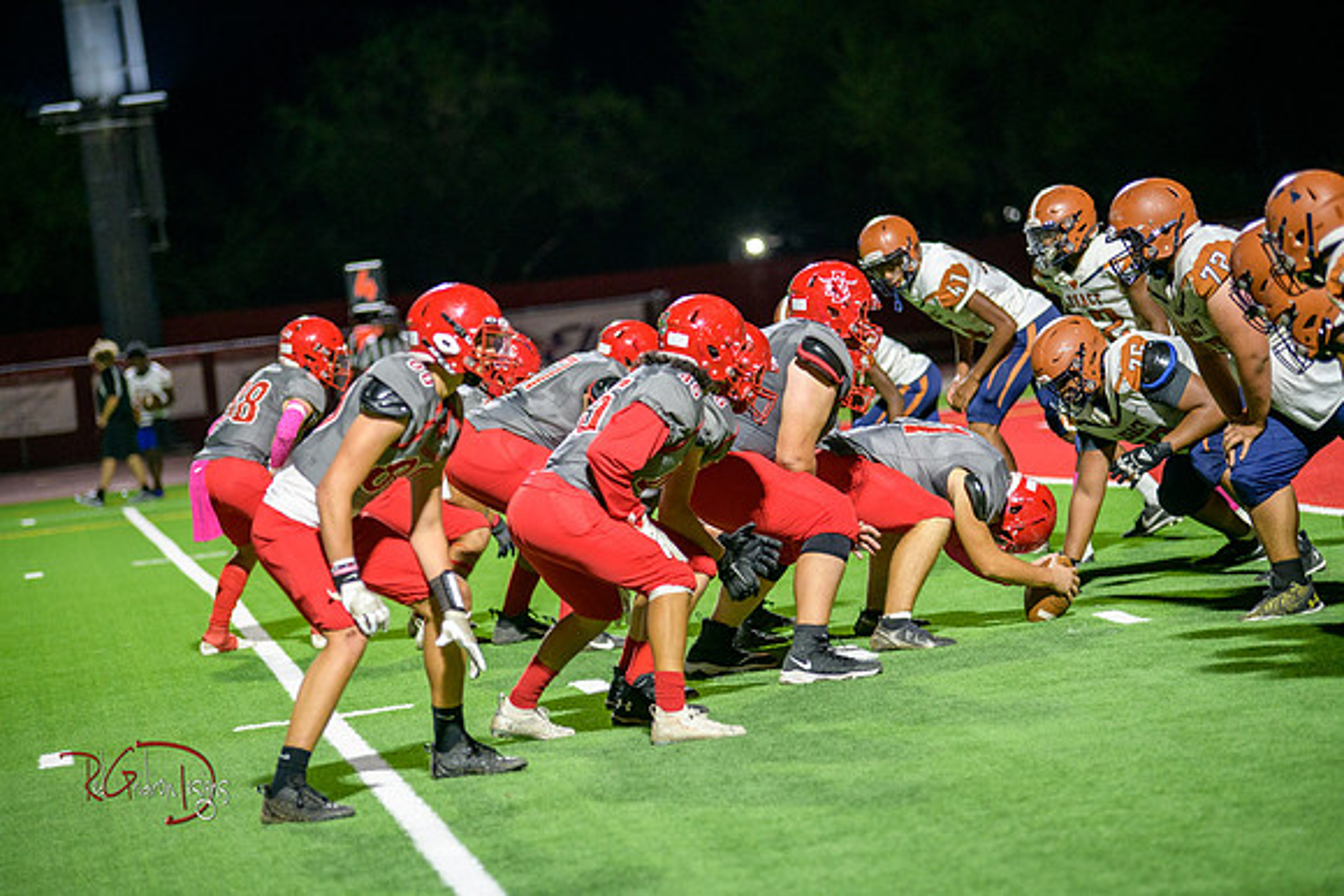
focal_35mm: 145
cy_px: 448
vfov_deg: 9.5
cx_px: 672
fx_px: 5414
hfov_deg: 14.2
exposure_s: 1/250
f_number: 2.8
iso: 1600
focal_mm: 145
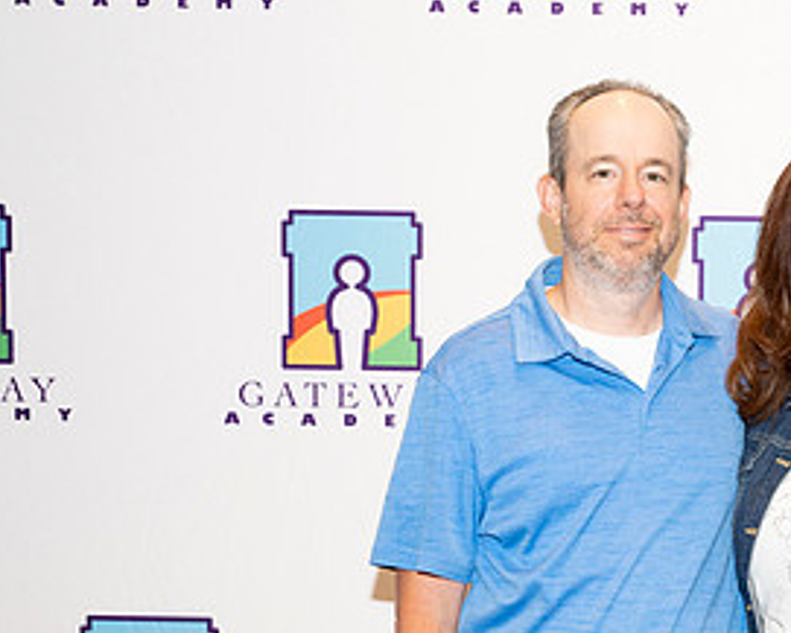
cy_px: 509
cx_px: 806
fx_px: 2342
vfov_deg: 15.3
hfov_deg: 18.6
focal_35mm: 100
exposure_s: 1/160
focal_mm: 48
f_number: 5.6
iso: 800
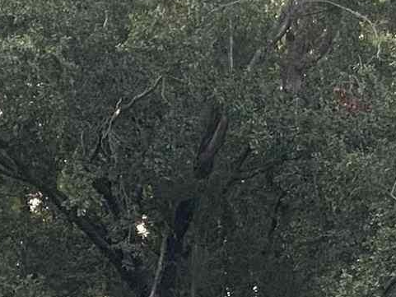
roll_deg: -2.3
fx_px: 3799
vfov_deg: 4.4
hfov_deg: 6.0
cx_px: 214
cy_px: 540
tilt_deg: +3.1
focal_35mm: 332
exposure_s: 1/122
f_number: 2
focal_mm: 6
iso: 40
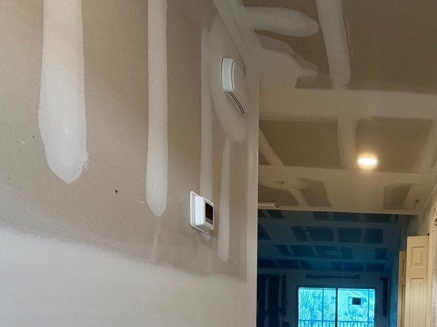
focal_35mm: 31
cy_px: 335
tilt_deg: -3.2
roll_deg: -0.6
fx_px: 391
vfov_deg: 39.5
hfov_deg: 52.3
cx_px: 382
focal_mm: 2.22
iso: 160
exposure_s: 1/121
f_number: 2.2
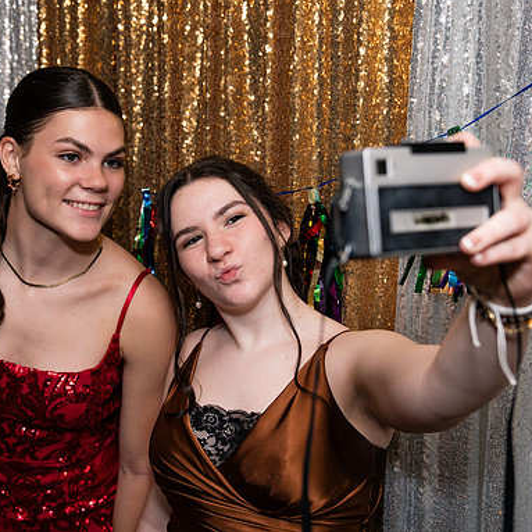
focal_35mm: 54
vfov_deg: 31.6
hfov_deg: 31.6
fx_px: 939
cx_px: 215
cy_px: 265
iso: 400
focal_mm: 42
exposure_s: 1/250
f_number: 4
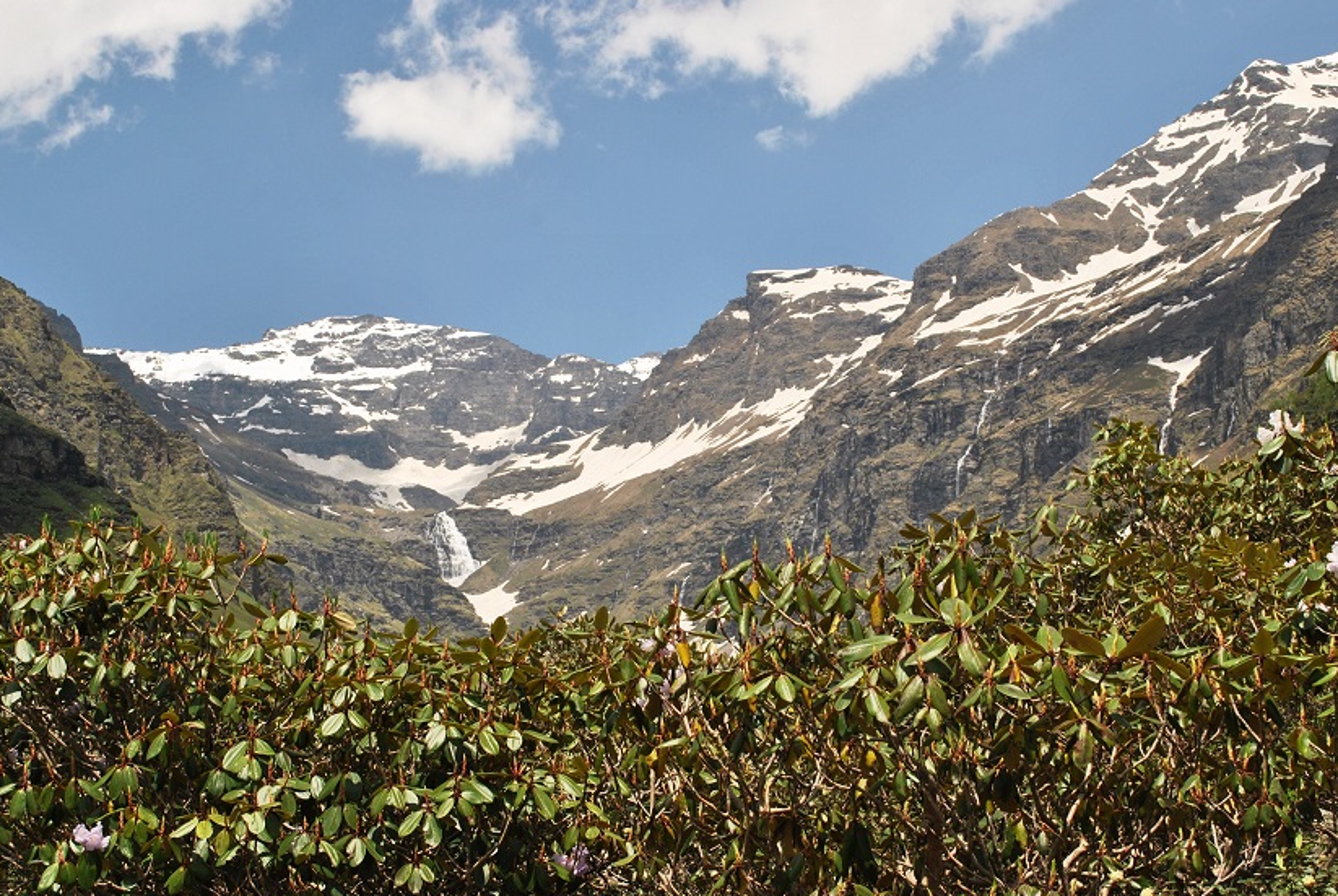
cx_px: 691
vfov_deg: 22.7
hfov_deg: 33.4
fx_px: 2233
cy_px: 462
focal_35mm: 60
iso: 100
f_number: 9
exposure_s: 1/320
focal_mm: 34
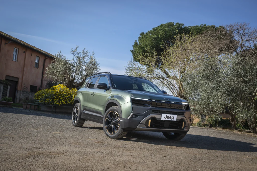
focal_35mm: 39
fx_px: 278
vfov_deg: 34.2
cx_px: 128
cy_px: 86
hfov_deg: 49.5
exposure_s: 1/250
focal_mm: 39
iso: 64
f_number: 8
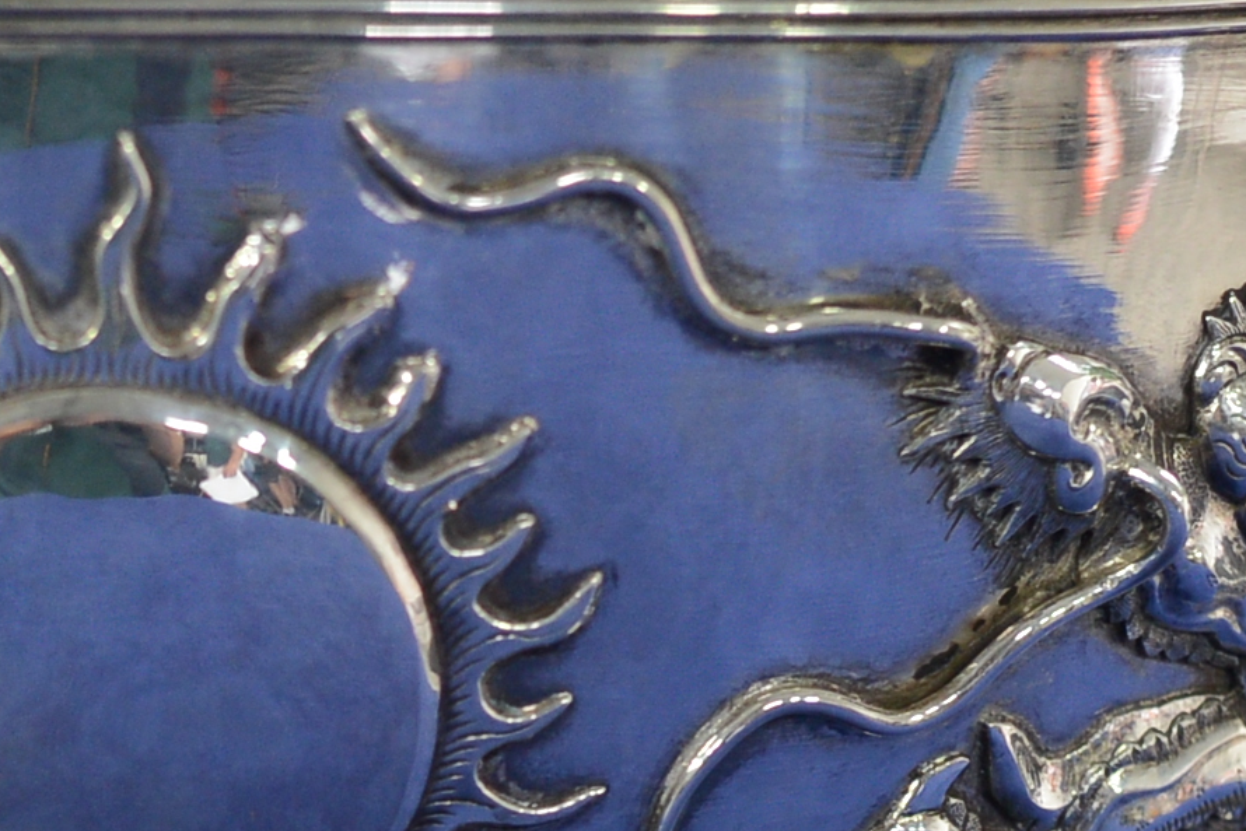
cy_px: 1336
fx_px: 7513
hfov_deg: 9.4
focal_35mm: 217
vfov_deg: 6.2
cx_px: 41
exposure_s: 1/500
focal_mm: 35
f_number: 4
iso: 500
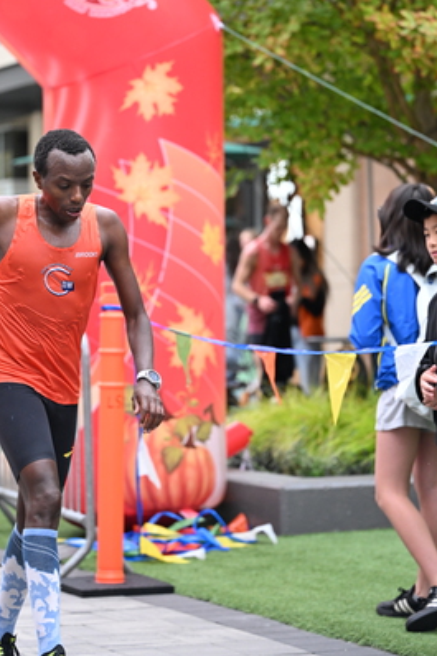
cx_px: 176
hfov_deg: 11.1
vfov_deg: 16.6
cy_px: 241
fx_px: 2241
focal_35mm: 123
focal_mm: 89
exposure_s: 1/640
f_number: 2.8
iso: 1600
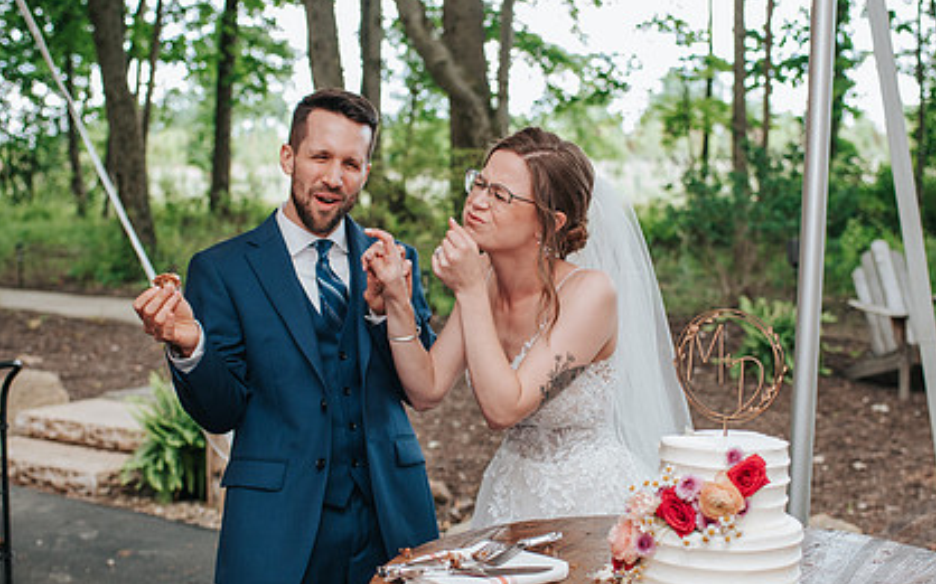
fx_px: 1352
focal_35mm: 53
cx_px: 474
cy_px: 319
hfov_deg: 38.2
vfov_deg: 24.4
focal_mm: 35
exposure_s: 1/200
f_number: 2.8
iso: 560
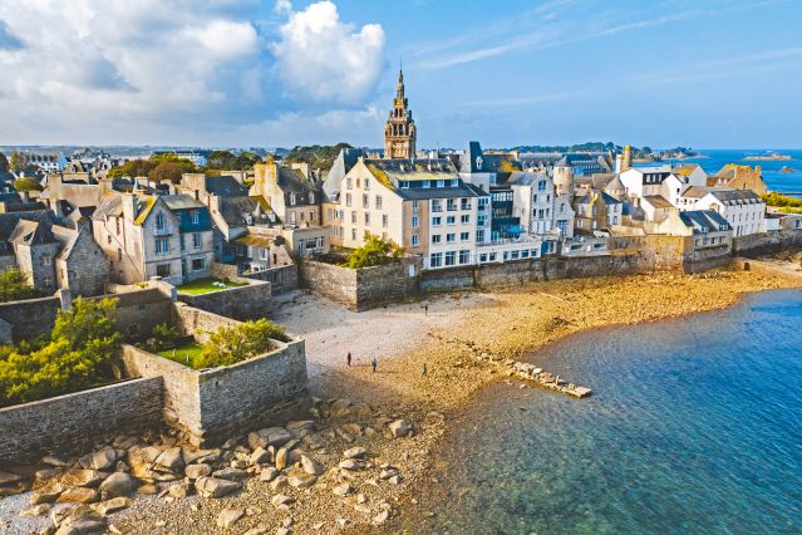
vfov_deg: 46.4
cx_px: 401
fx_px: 624
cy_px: 268
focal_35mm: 28
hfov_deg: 65.5
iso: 100
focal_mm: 10.26
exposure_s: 1/4000
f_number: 2.8
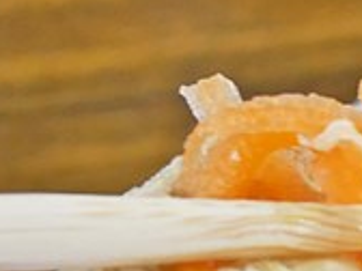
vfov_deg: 6.8
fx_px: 2238
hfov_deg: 8.5
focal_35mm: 214
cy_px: 511
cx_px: 847
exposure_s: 1/60
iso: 800
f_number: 4.2
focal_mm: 18
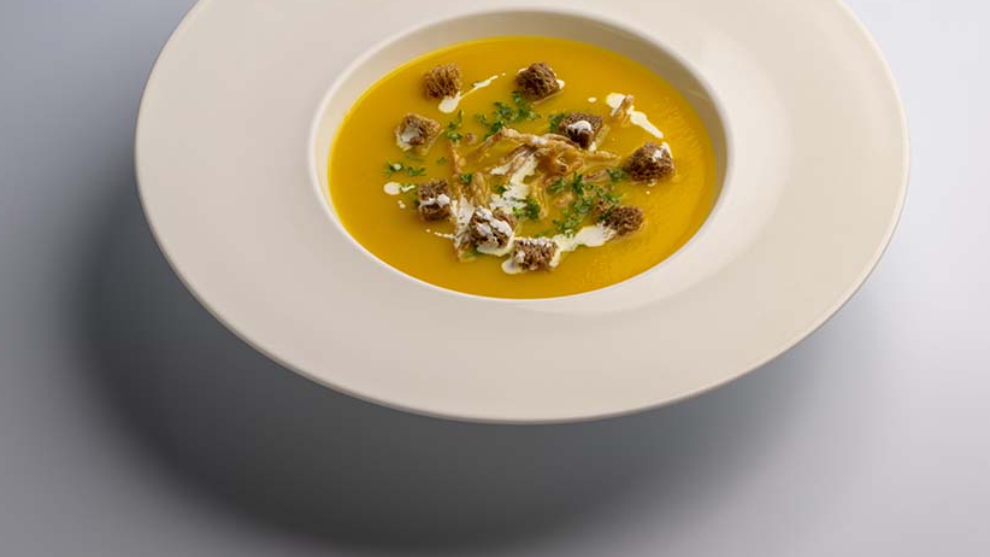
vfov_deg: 11.6
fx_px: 2730
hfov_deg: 20.6
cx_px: 448
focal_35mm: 104
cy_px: 224
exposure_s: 1/200
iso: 80
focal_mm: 85
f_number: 8.5
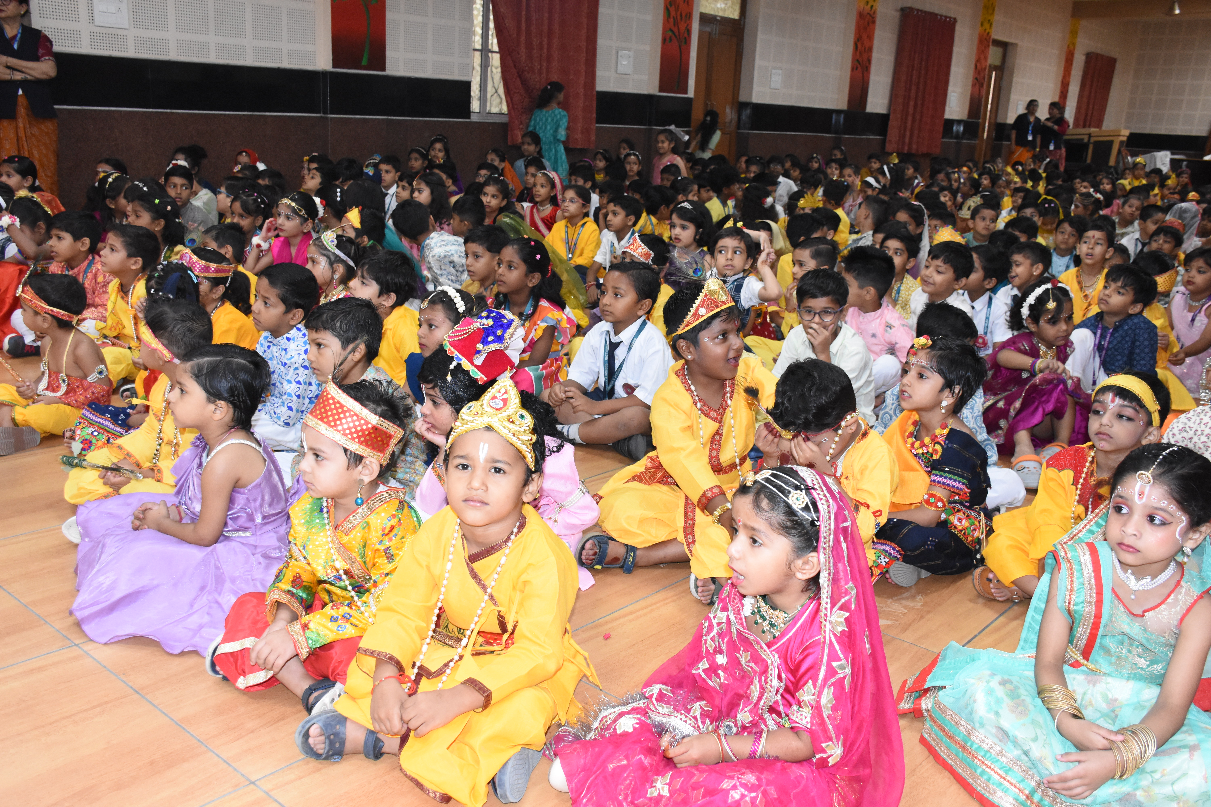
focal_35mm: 33
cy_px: 404
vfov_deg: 40.0
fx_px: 1110
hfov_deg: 57.2
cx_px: 606
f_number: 5.6
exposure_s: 1/80
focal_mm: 22
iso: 2500
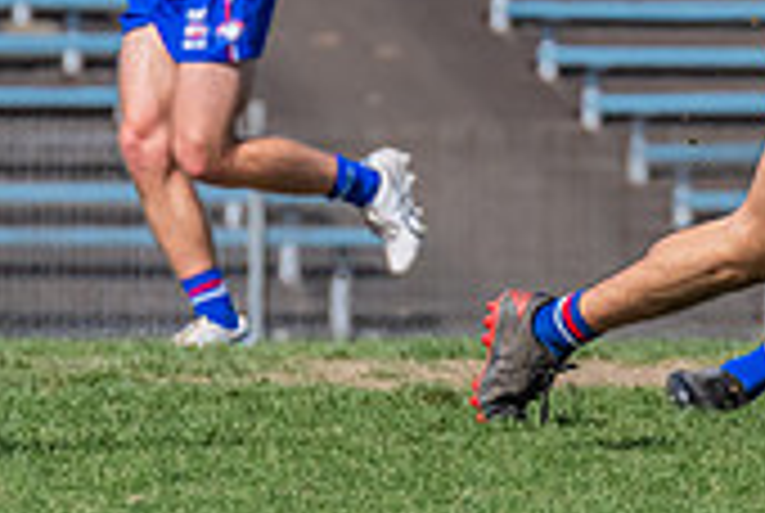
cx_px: 751
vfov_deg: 0.7
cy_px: 57
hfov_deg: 1.1
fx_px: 40296
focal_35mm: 1893
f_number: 9
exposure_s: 1/1600
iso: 800
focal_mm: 420
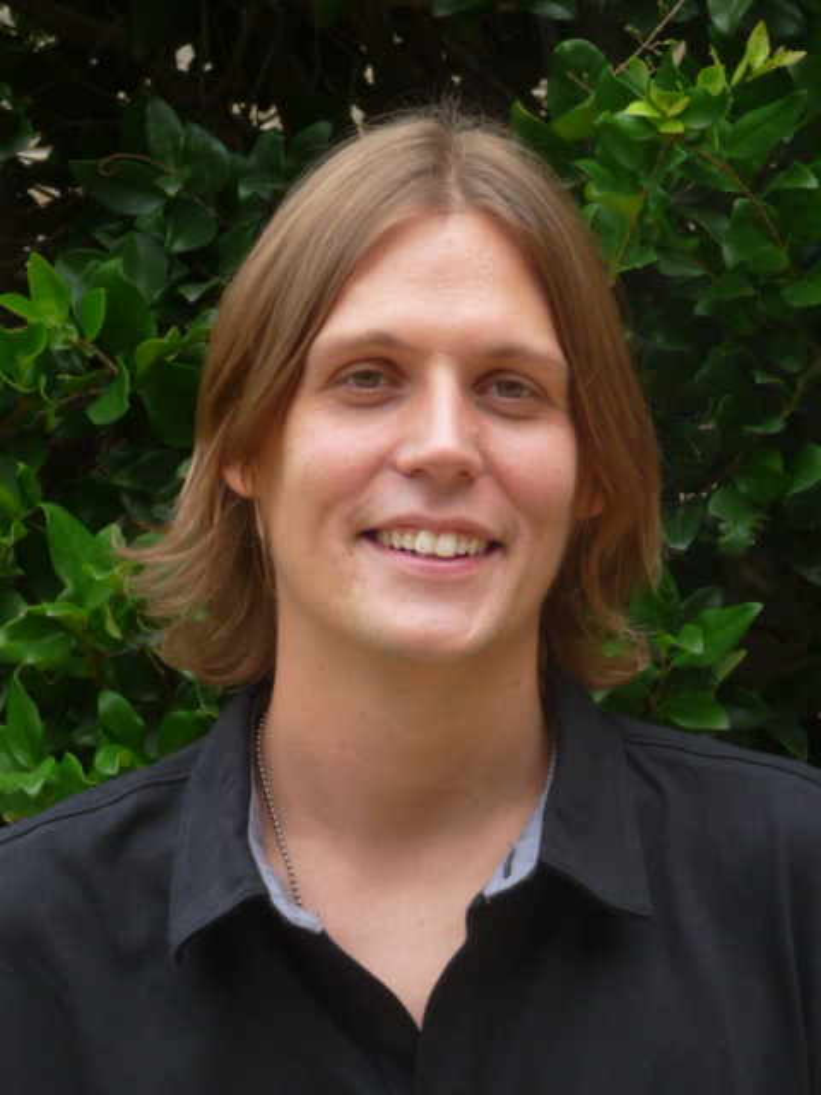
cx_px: 410
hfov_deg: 7.4
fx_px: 6325
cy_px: 548
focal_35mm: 200
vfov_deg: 9.9
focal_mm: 20.3
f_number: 4.7
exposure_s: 1/125
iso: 100
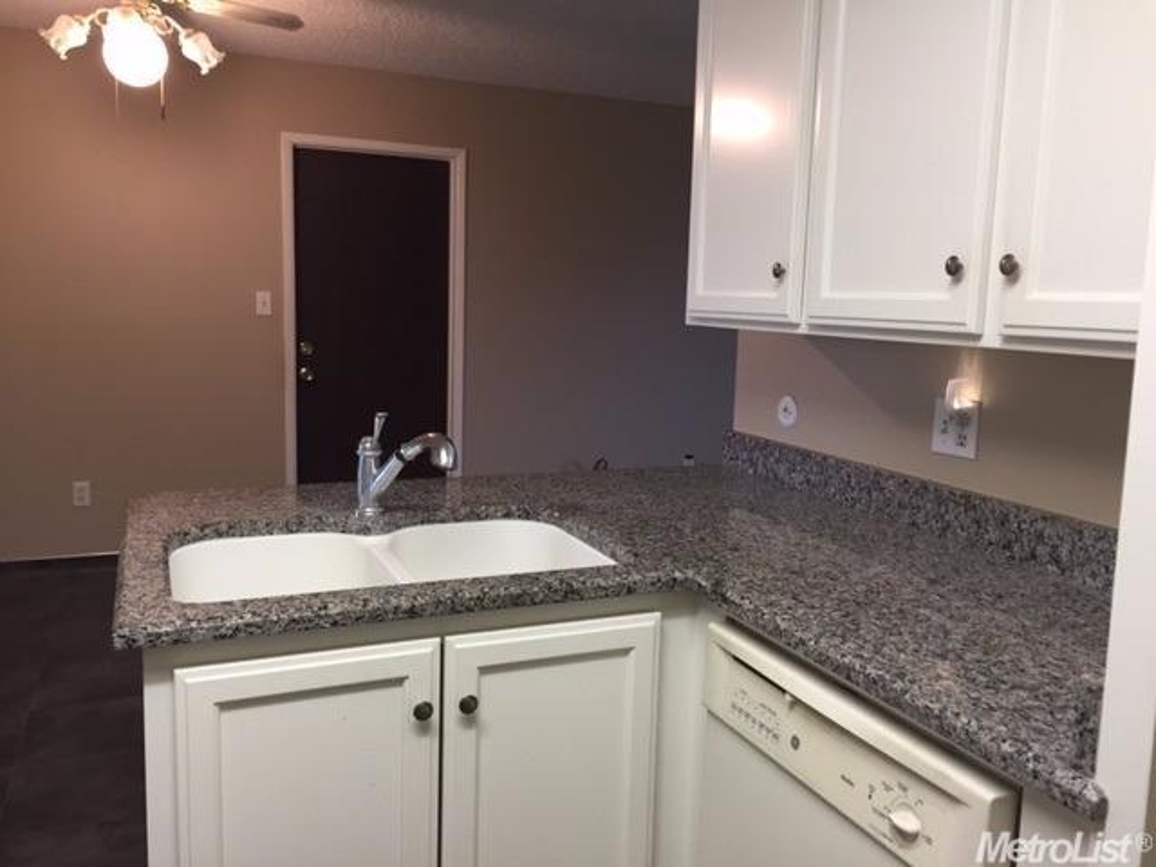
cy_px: 434
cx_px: 578
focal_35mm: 29
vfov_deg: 48.2
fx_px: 968
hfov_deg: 61.7
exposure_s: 1/30
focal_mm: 4.15
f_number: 2.2
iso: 80
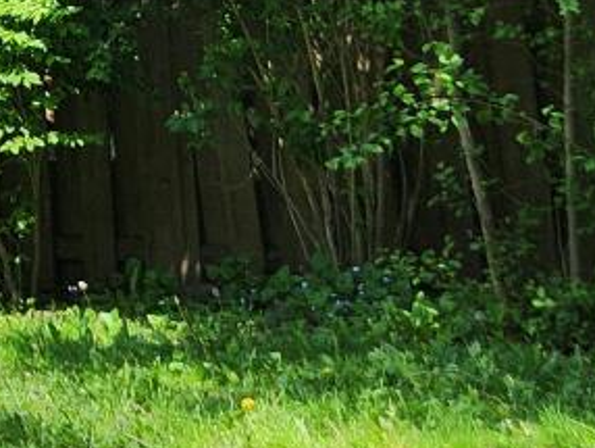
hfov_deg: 13.1
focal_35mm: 135
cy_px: -511
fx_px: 2322
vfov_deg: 10.0
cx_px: -495
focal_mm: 5.4
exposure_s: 1/598
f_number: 1.8
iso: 20
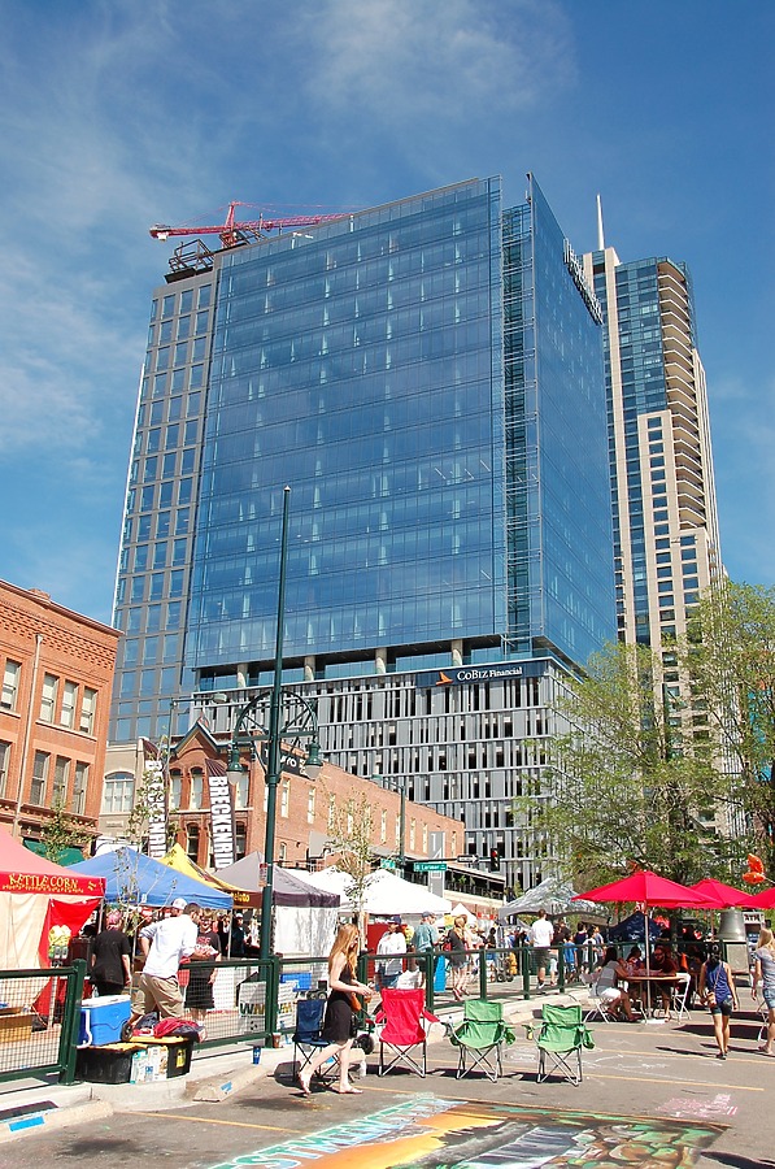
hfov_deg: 39.8
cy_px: 584
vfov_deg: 57.3
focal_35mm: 33
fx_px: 1069
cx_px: 388
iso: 200
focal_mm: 22
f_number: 10
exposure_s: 1/250
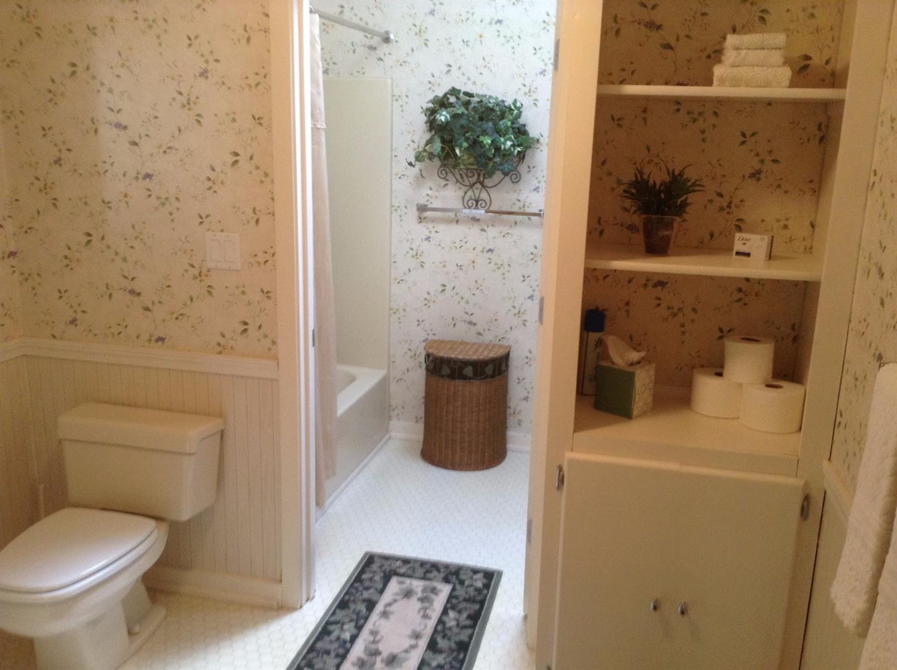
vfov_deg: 42.8
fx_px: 854
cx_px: 448
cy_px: 335
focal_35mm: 33
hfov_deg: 55.4
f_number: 2.4
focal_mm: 3.3
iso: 64
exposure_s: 1/25
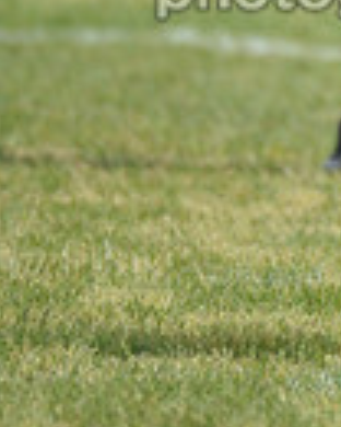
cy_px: -168
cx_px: 577
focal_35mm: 1679
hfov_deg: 0.9
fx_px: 21181
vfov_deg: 1.2
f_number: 4
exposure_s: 1/2500
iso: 640
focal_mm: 400
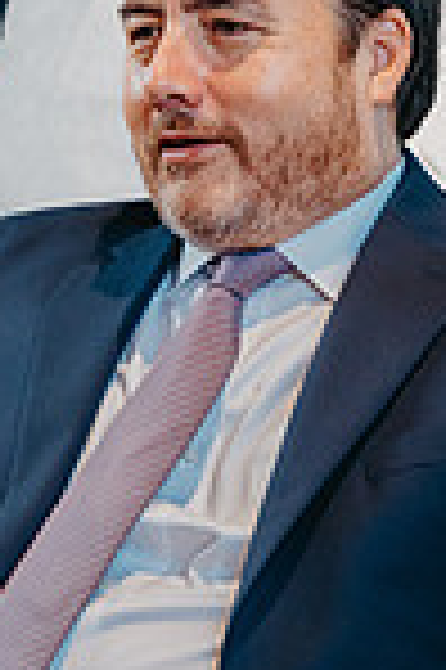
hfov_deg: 7.1
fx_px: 3595
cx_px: 81
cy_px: 486
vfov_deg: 10.6
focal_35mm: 193
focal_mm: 64
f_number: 4.5
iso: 1000
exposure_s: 1/100
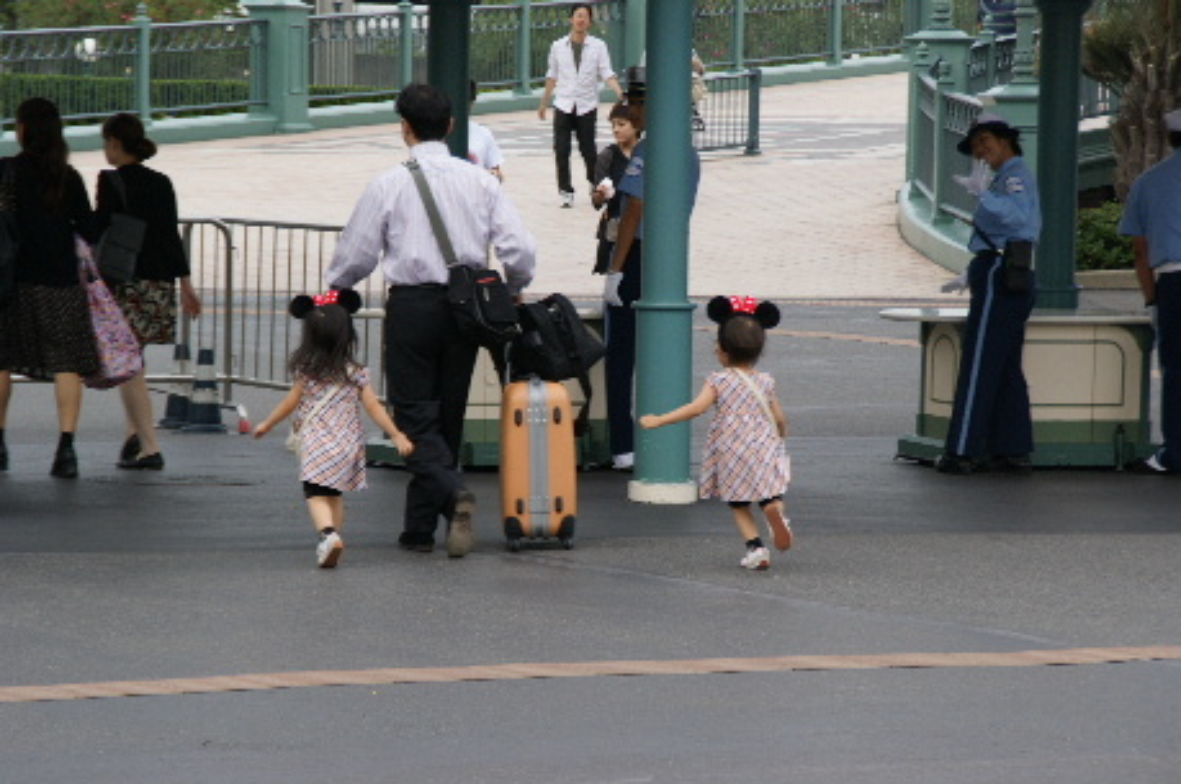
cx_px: 590
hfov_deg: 10.6
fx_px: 6390
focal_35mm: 195
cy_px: 392
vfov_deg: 7.0
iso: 100
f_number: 7.1
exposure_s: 1/200
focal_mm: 130
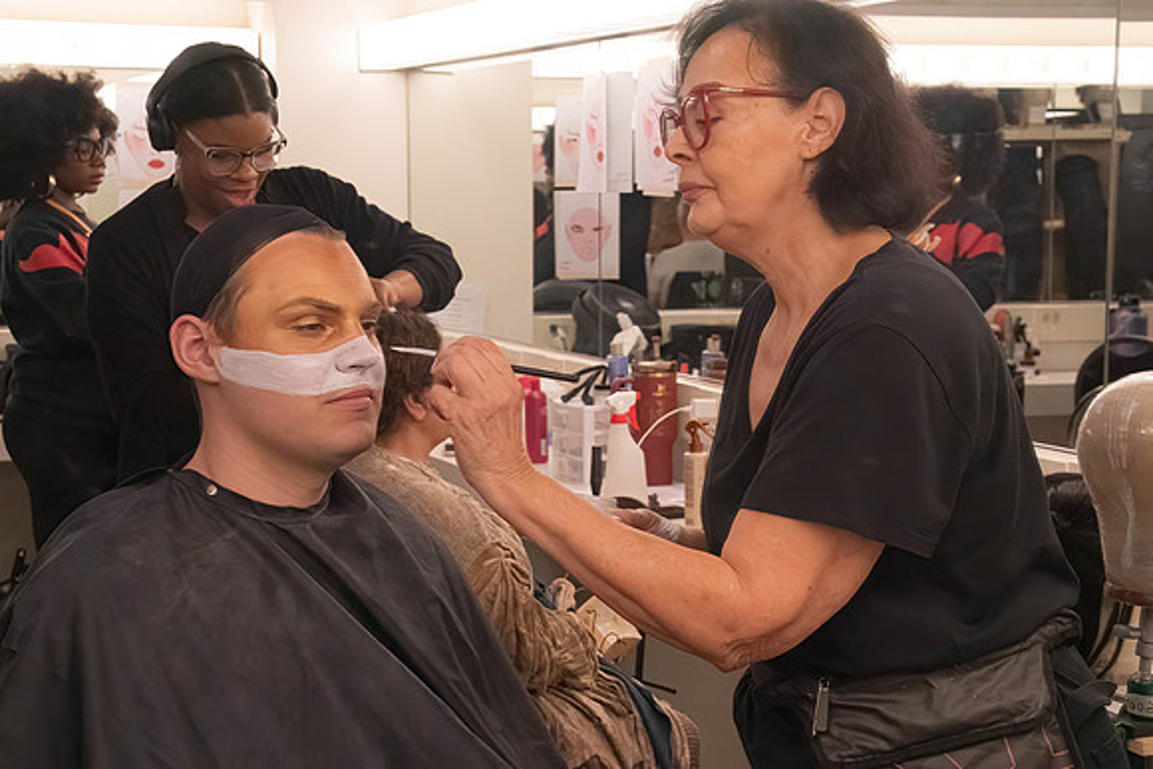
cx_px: 576
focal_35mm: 70
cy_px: 384
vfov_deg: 19.5
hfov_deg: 28.8
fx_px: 2242
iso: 16000
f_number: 11
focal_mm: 70
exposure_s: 1/500
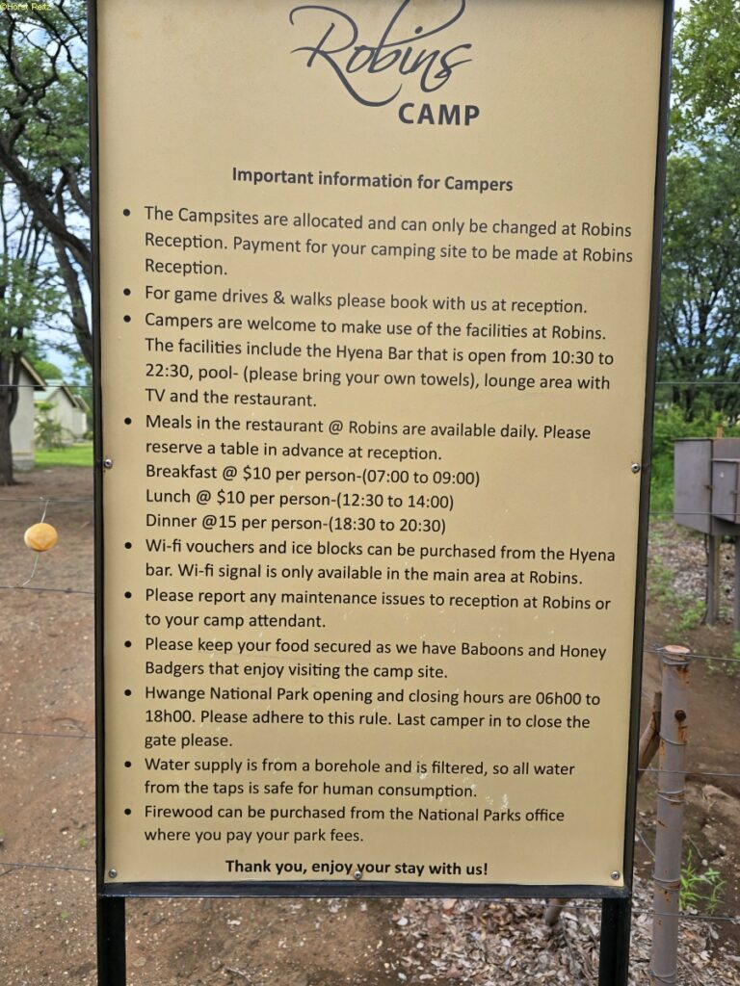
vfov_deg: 73.9
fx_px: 656
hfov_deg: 58.9
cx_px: 370
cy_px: 493
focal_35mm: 23
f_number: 1.7
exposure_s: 1/310
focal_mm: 6.3
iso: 12
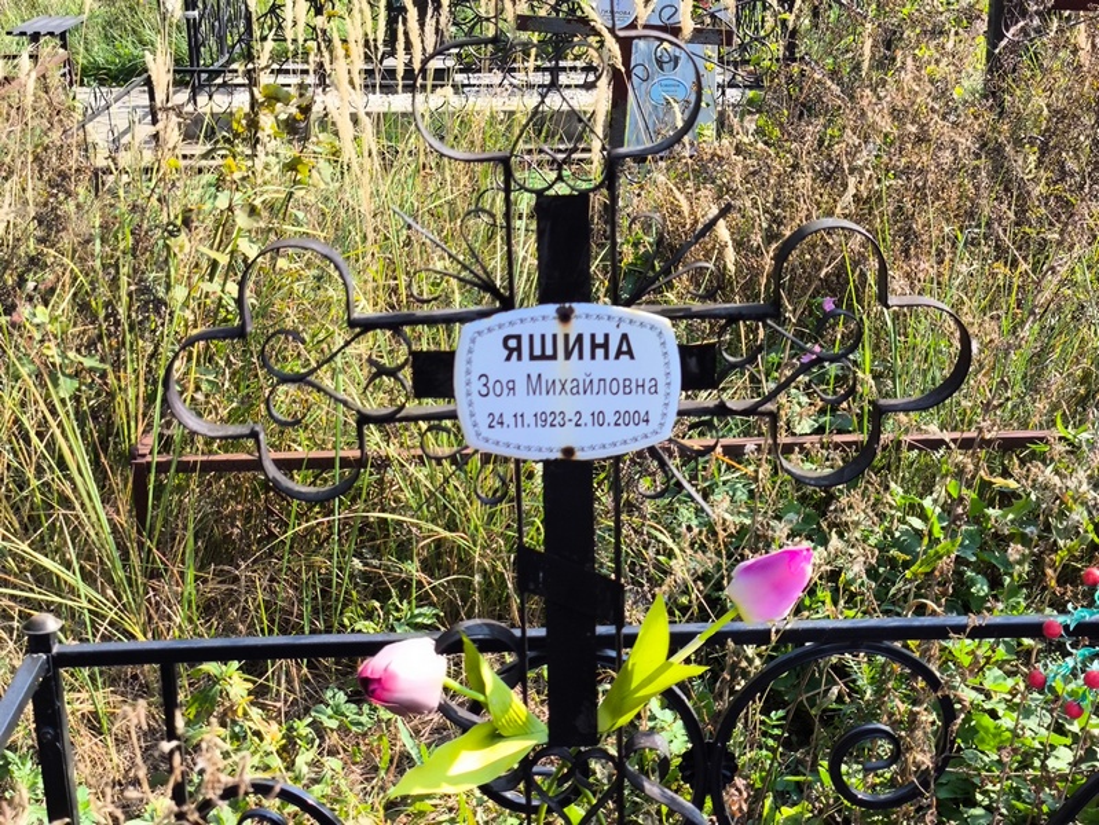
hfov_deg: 38.2
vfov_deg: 29.1
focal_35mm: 50
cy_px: 412
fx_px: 1588
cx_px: 550
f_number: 1.7
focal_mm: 4.71
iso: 50
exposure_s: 1/438
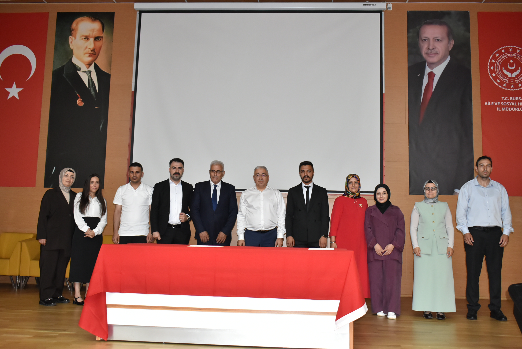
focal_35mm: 36
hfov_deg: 53.1
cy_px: 174
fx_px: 522
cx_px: 261
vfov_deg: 36.9
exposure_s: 1/60
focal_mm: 24
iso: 1600
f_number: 5
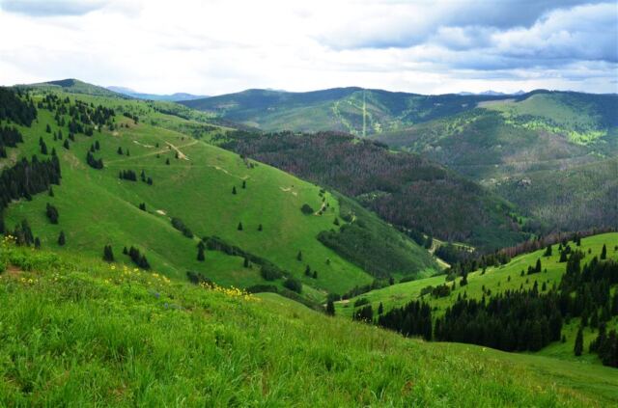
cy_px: 204
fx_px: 514
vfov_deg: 43.4
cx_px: 309
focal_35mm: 30
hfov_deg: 62.1
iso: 180
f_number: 11
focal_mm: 20
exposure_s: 1/125
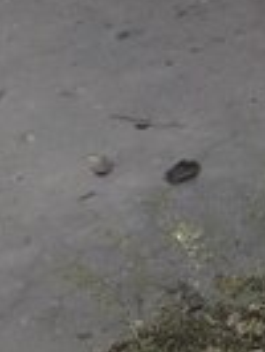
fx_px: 1366
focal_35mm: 134
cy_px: -295
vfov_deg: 13.2
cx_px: 697
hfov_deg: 9.5
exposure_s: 1/194
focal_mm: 3.6
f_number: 1.9
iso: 40
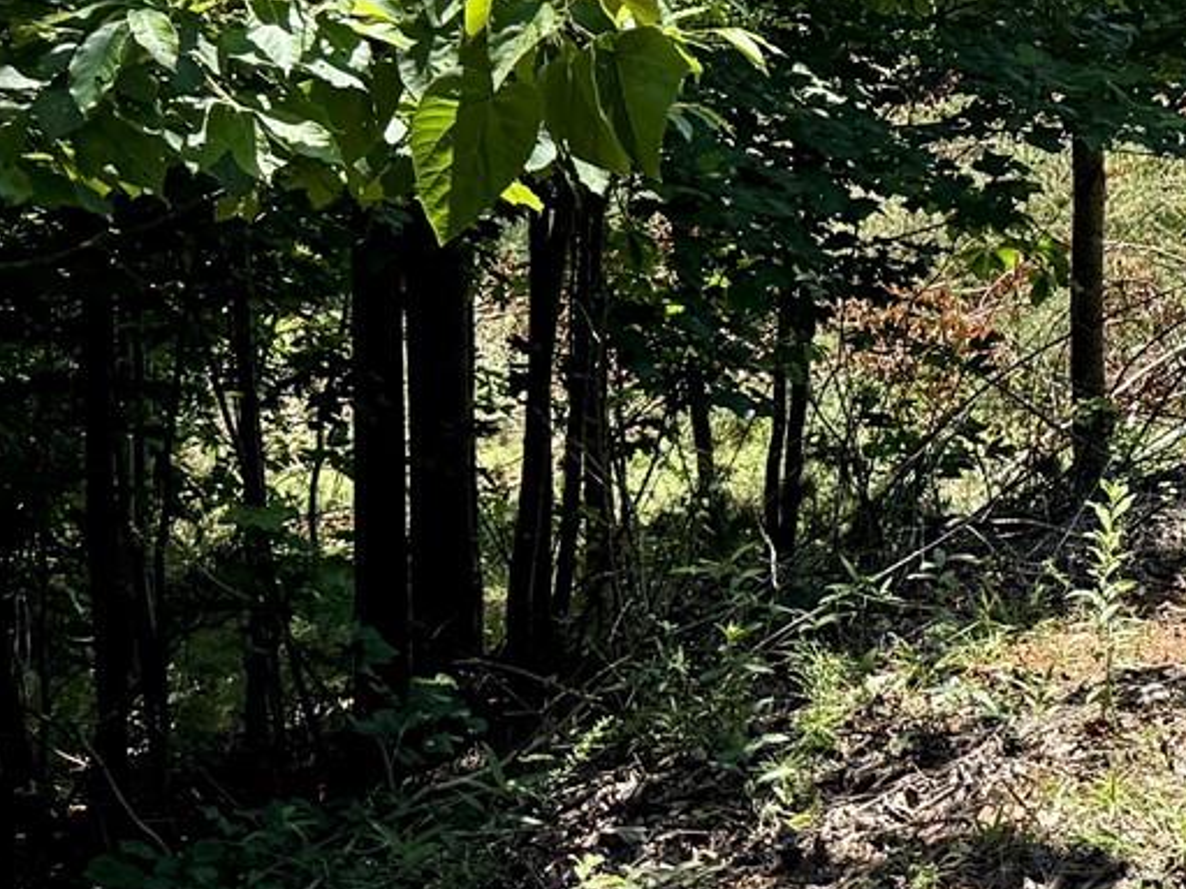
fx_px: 3289
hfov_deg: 17.4
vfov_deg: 14.5
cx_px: 1997
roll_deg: -1.7
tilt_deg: -6.4
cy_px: -380
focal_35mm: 96
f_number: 1.78
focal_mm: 6.76
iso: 100
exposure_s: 1/3145
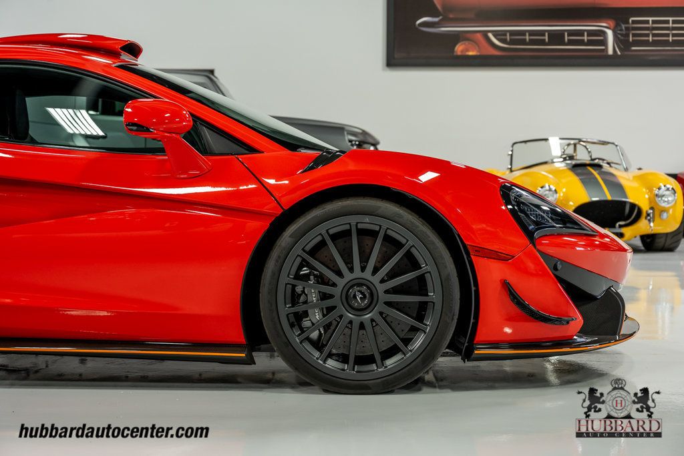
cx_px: 342
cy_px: 228
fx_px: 1102
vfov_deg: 23.4
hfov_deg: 34.5
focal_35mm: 58
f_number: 5
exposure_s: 1/60
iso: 800
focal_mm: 58
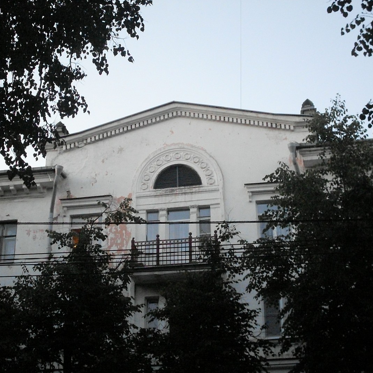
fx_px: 866
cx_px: 172
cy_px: 187
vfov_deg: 24.3
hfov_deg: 24.3
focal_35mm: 71
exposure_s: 1/45
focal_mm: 9.9
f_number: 3.4
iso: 400
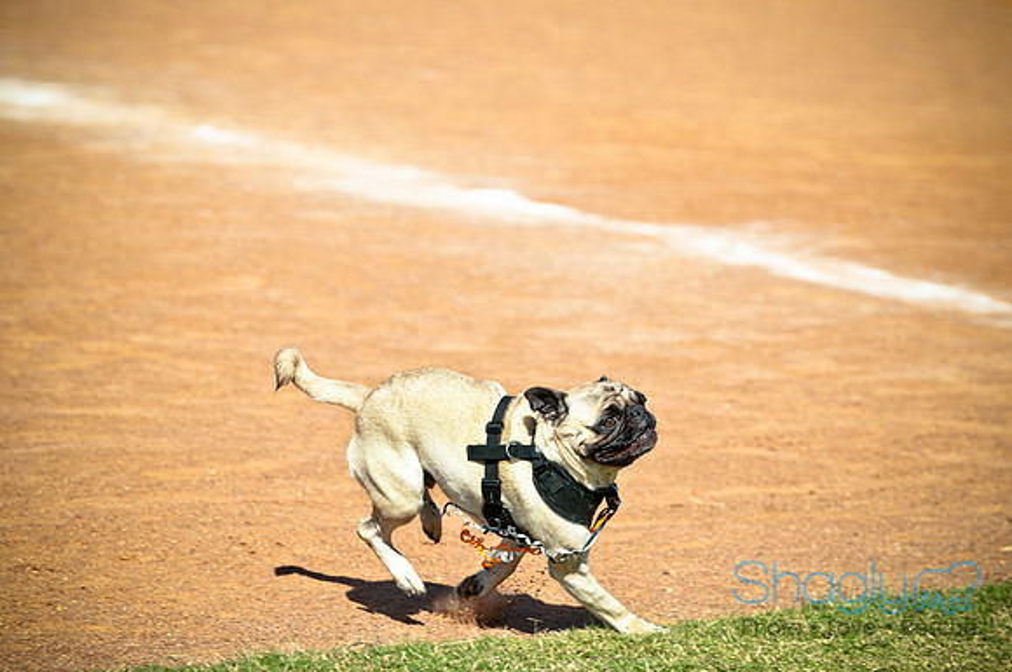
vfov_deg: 5.9
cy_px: 336
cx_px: 506
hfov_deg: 8.9
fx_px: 6527
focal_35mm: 232
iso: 250
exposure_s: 1/1600
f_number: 5
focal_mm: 155
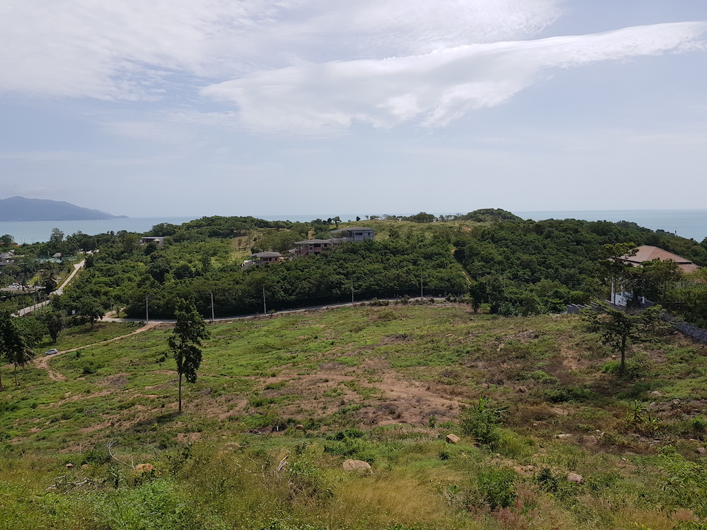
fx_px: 531
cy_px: 265
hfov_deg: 67.3
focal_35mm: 26
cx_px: 354
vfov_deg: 53.1
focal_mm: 4.3
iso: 40
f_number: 1.7
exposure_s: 1/3032
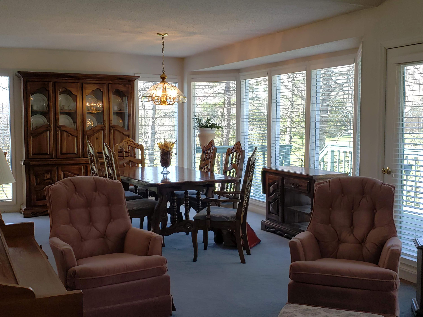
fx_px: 318
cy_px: 158
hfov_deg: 67.3
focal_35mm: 26
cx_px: 212
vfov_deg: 53.1
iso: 64
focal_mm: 4.3
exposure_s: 1/120
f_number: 2.4
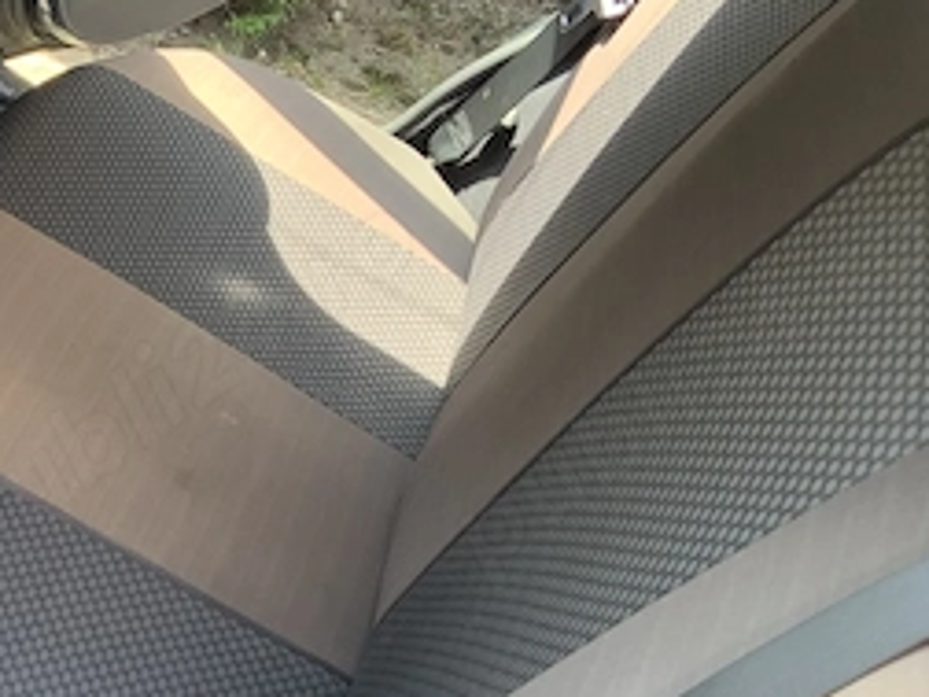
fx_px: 1852
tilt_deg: -39.0
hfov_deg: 26.1
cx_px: -85
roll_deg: -11.9
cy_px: 428
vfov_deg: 21.3
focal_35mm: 69
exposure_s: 1/122
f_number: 1.8
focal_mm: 3
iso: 32
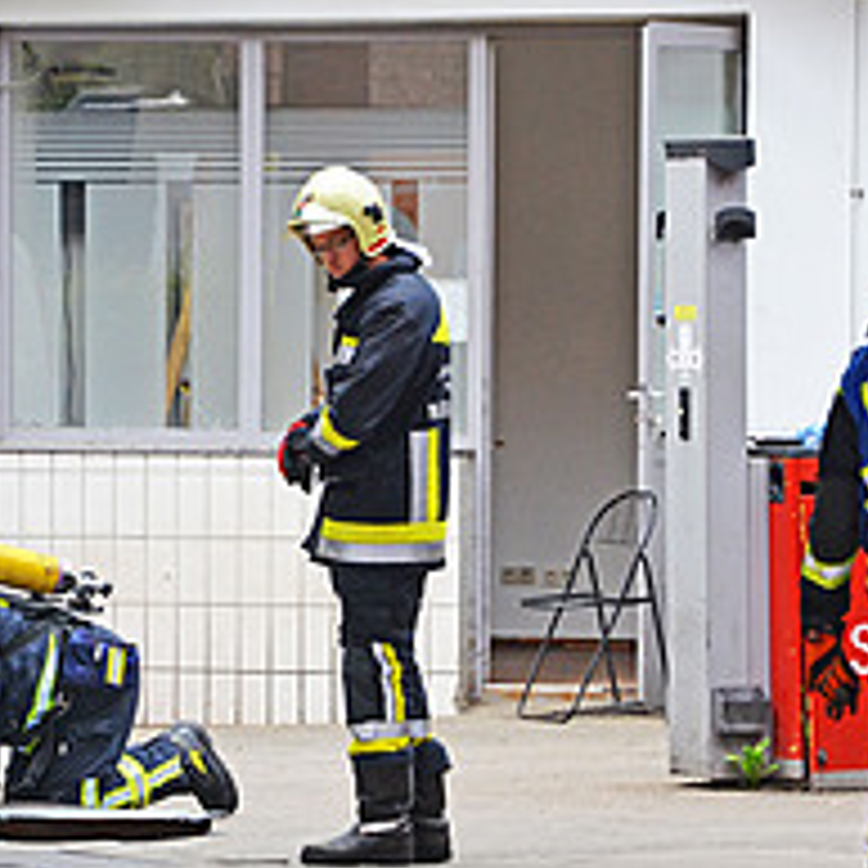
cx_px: 169
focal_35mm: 329
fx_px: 9335
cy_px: 546
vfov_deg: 5.3
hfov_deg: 5.3
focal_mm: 105
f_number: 5.6
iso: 640
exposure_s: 1/60
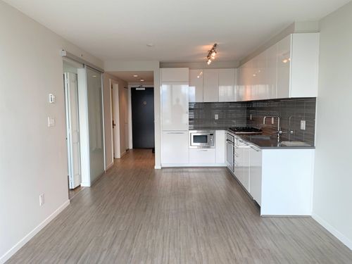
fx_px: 264
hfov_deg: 67.3
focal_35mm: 26
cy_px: 132
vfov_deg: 53.1
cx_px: 176
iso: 64
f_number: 1.8
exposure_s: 1/120
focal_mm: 4.25
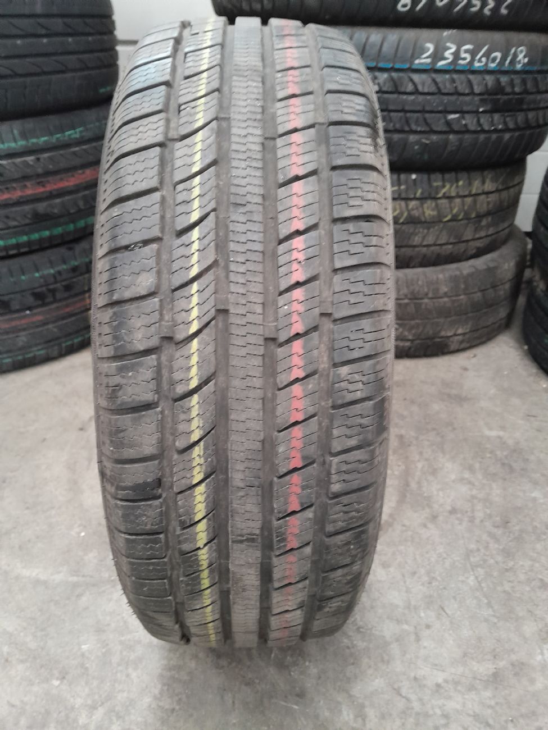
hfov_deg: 53.1
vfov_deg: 67.3
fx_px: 549
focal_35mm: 26
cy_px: 365
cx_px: 274
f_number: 1.8
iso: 800
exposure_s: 1/10
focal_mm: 3.98
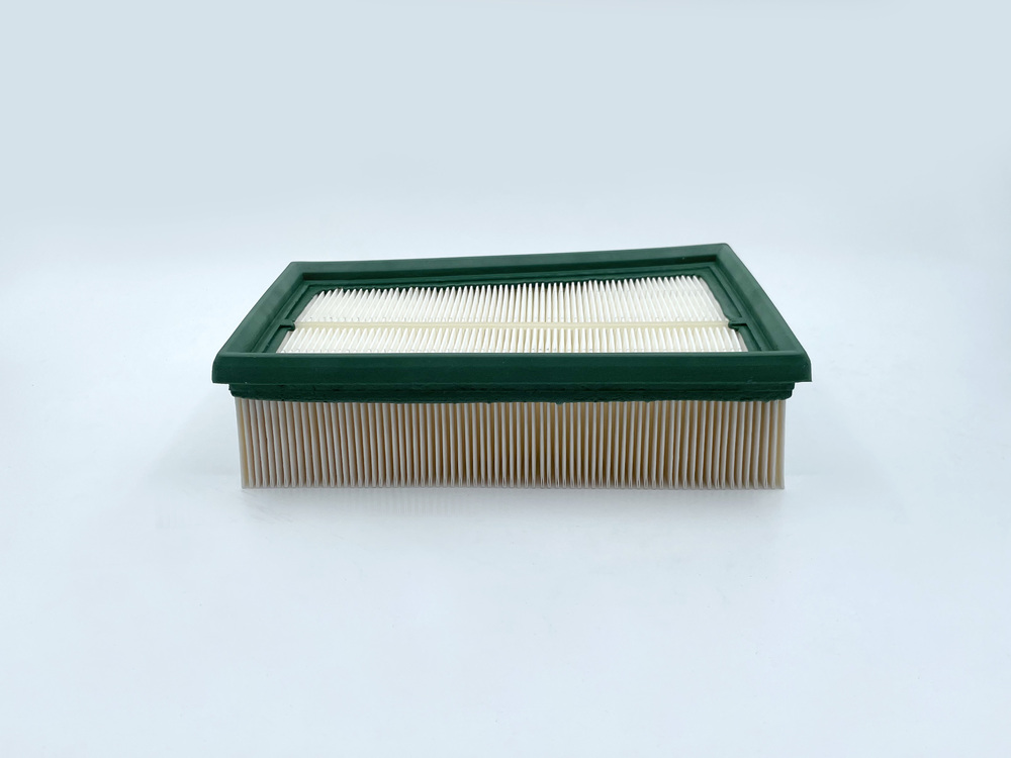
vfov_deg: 53.1
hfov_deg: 67.3
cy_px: 379
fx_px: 759
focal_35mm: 26
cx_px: 506
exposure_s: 1/1125
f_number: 1.6
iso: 32
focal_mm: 4.2
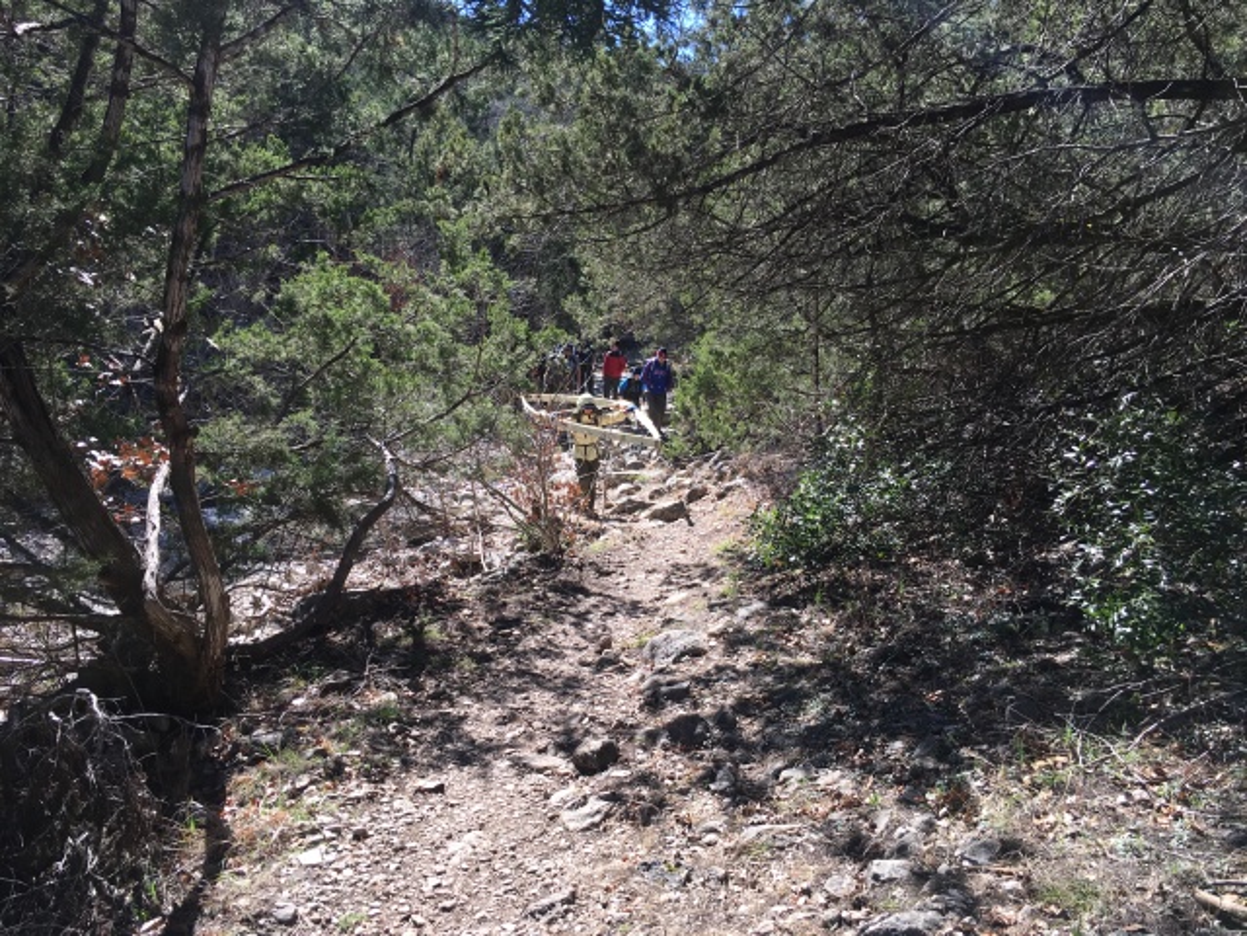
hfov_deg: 61.7
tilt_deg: -7.5
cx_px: 624
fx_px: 1045
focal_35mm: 29
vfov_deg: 48.2
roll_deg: +1.9
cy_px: 468
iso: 25
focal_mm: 4.15
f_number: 2.2
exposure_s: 1/472
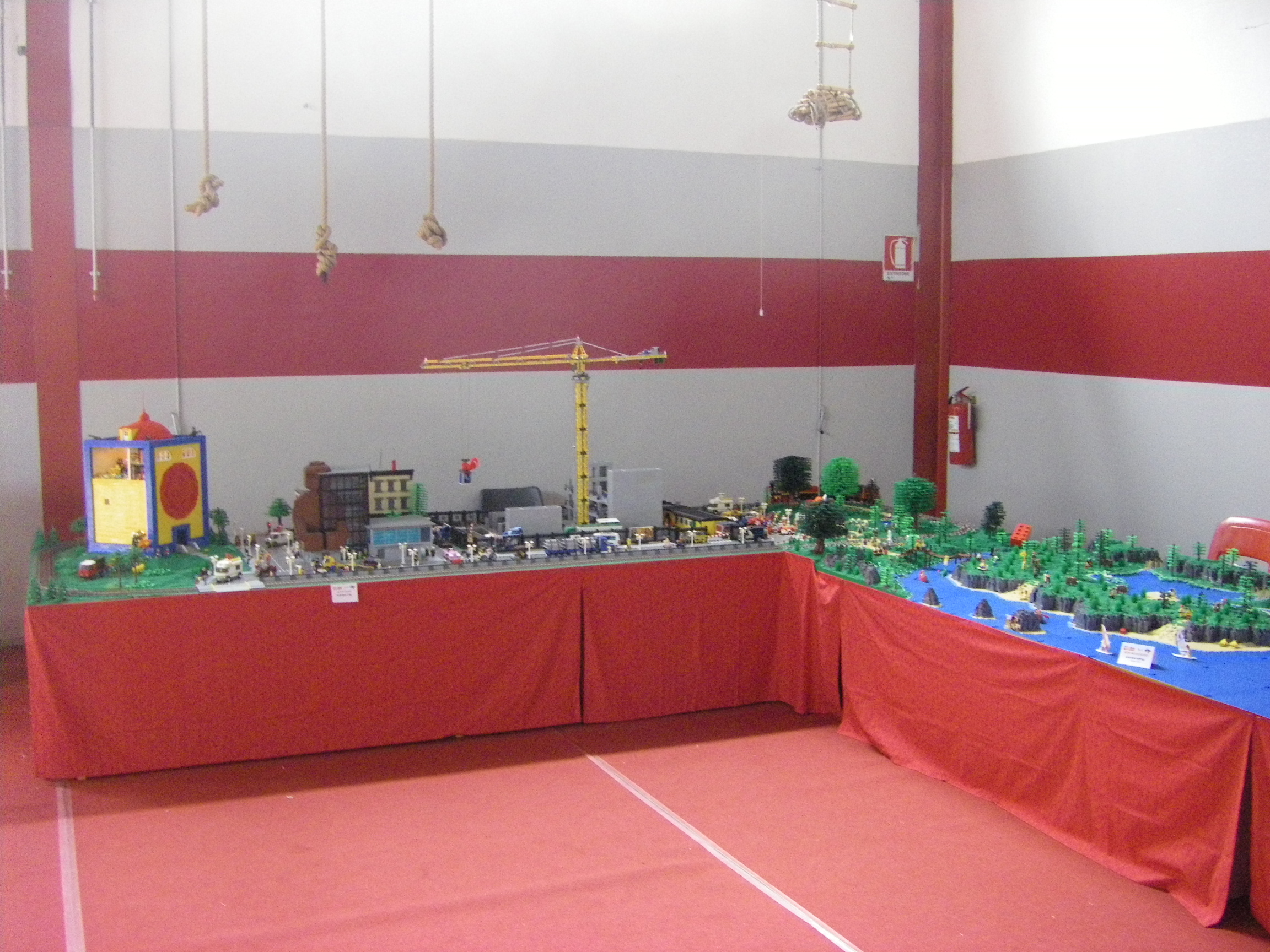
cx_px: 635
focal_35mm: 38
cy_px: 476
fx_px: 1394
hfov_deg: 49.0
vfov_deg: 37.7
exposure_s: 1/15
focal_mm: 6.3
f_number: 3.5
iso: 800
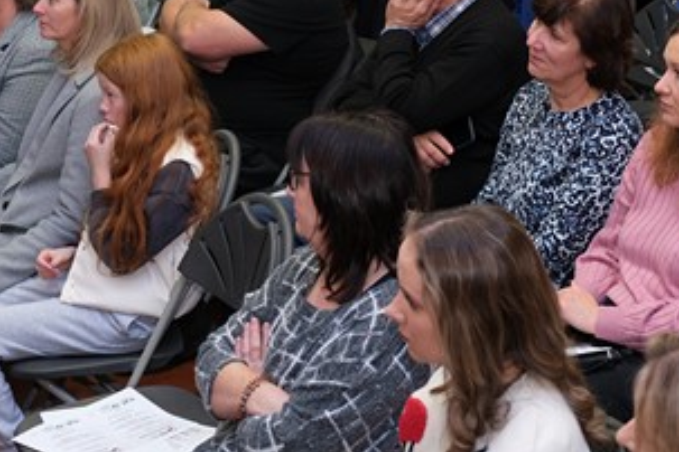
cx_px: 457
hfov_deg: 20.9
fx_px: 1829
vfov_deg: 14.0
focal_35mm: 97
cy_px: 48
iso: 800
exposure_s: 1/125
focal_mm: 27.7
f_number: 3.2
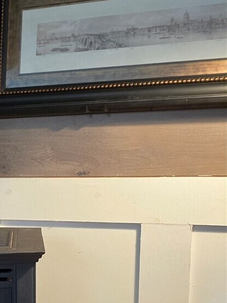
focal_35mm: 60
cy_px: 227
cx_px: -69
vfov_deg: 31.6
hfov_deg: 22.0
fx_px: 525
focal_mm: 6.3
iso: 1250
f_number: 1.7
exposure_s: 1/60
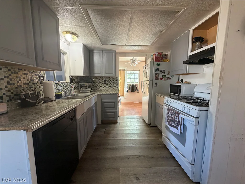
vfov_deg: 85.7
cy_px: 92
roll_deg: -0.5
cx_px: 122
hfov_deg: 102.1
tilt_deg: -5.5
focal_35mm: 14
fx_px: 99
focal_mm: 2.22
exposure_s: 1/60
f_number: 2.2
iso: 200
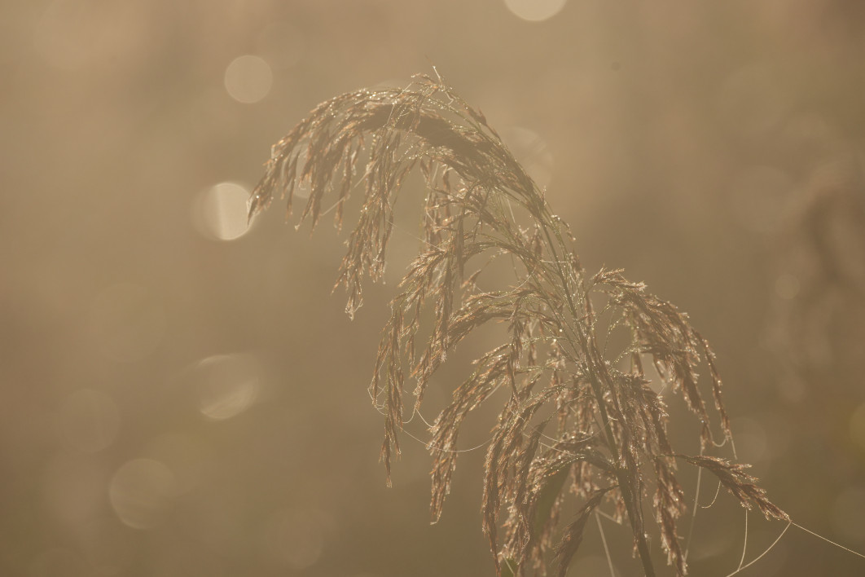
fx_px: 9610
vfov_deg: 3.4
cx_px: 432
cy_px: 288
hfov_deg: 5.2
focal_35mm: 400
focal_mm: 400
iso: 400
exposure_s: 1/2500
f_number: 8
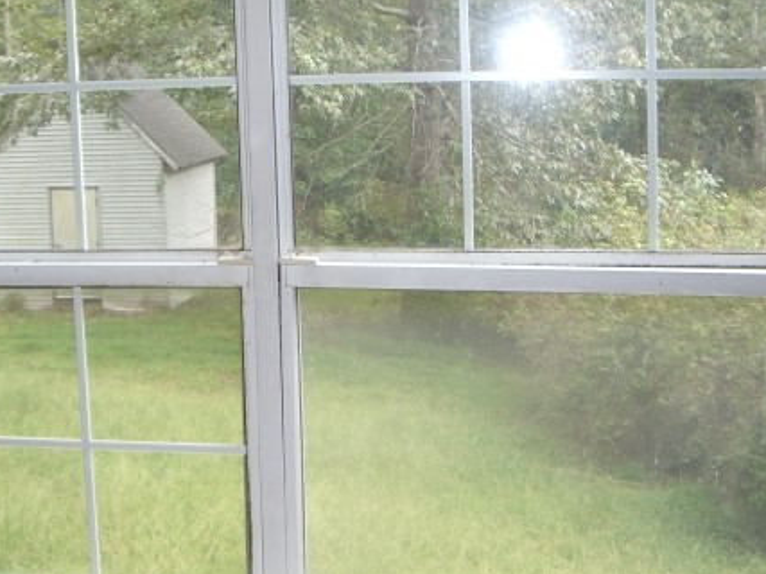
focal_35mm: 57
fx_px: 1261
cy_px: 224
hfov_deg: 33.7
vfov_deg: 25.6
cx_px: 296
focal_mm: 6.2
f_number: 2.7
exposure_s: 1/160
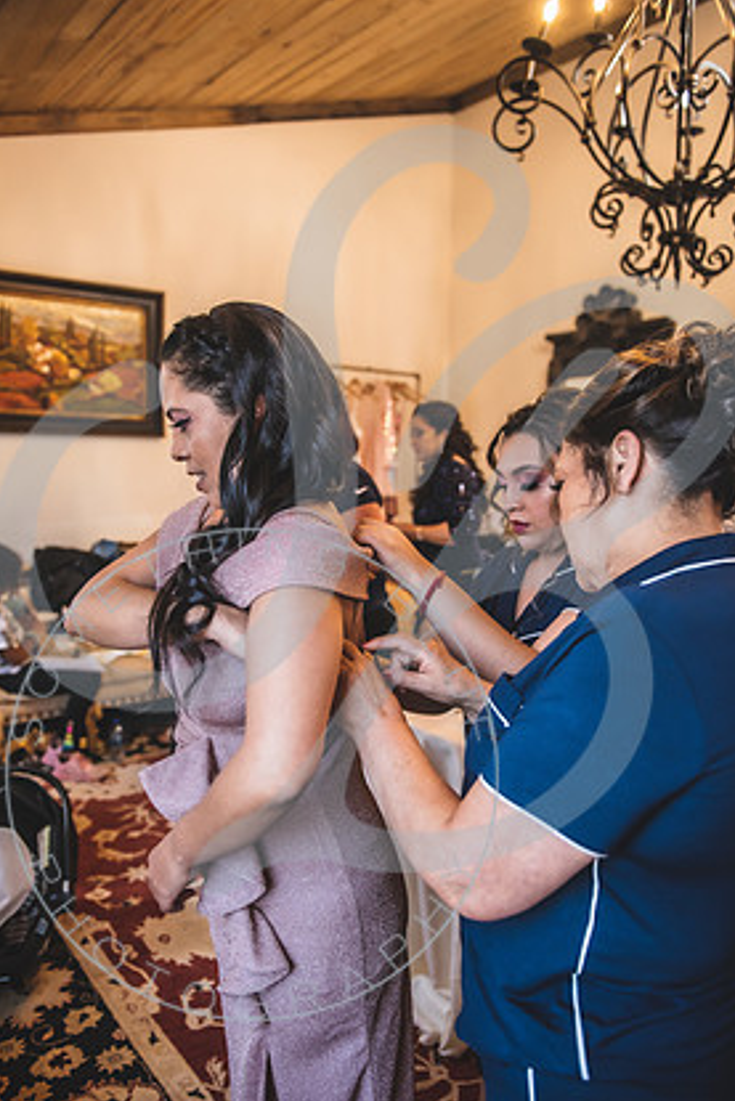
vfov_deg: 69.3
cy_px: 573
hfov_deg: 49.6
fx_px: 796
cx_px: 371
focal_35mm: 26
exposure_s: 1/125
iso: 1000
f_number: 2.8
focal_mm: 24
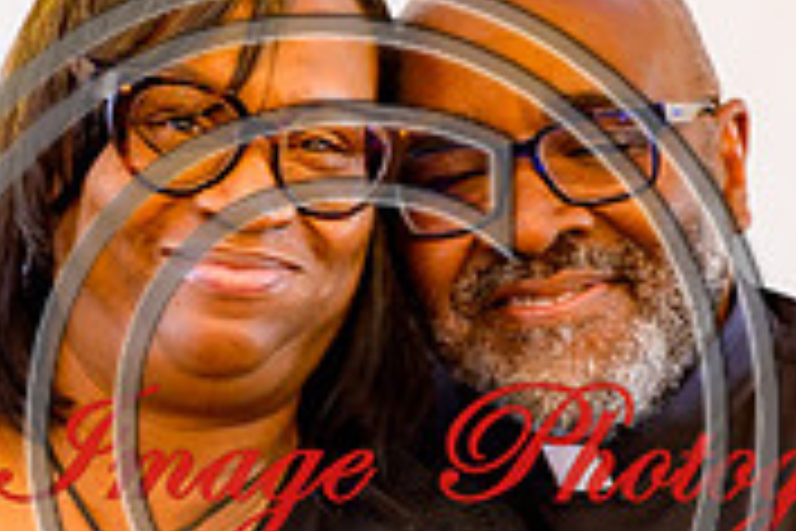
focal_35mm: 345
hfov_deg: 6.0
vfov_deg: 4.0
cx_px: 315
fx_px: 7628
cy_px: 457
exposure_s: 1/125
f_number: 2.2
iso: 720
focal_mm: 105
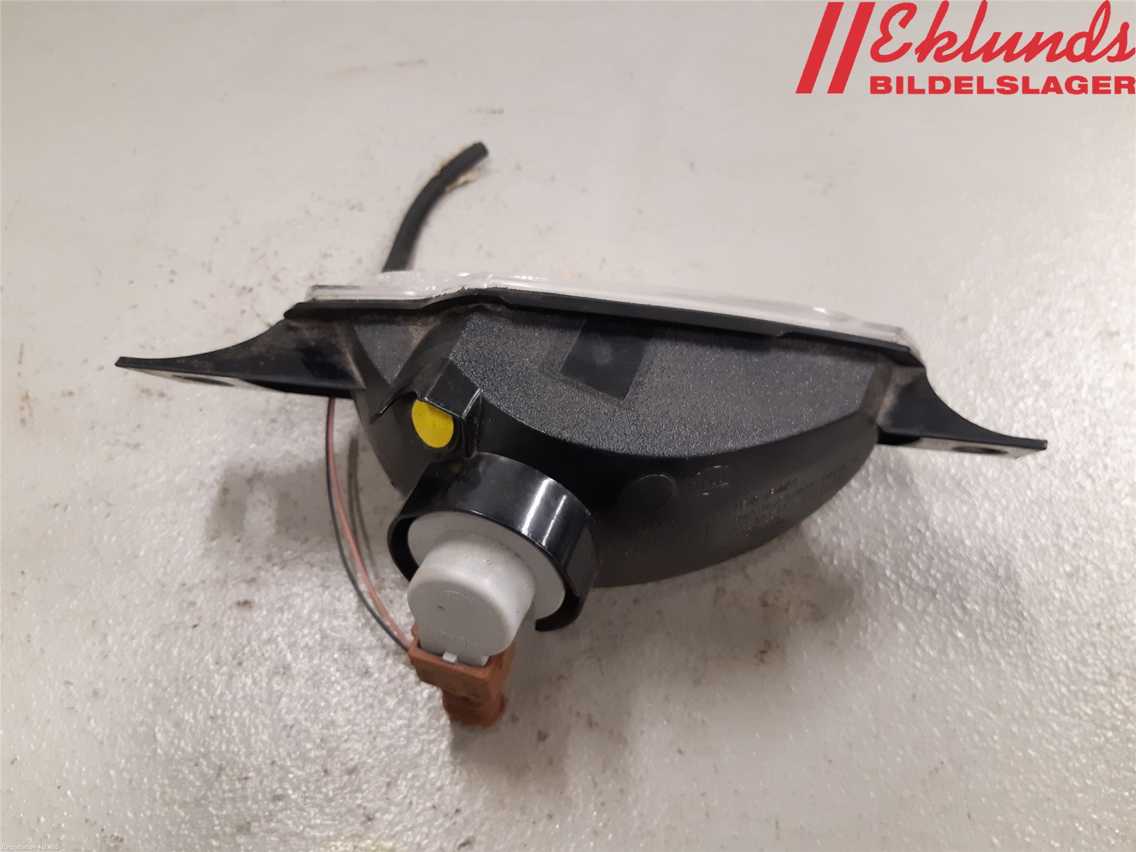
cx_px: 568
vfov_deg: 53.1
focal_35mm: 26
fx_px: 853
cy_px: 426
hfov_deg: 67.3
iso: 200
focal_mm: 3.93
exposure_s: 1/50
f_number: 1.7
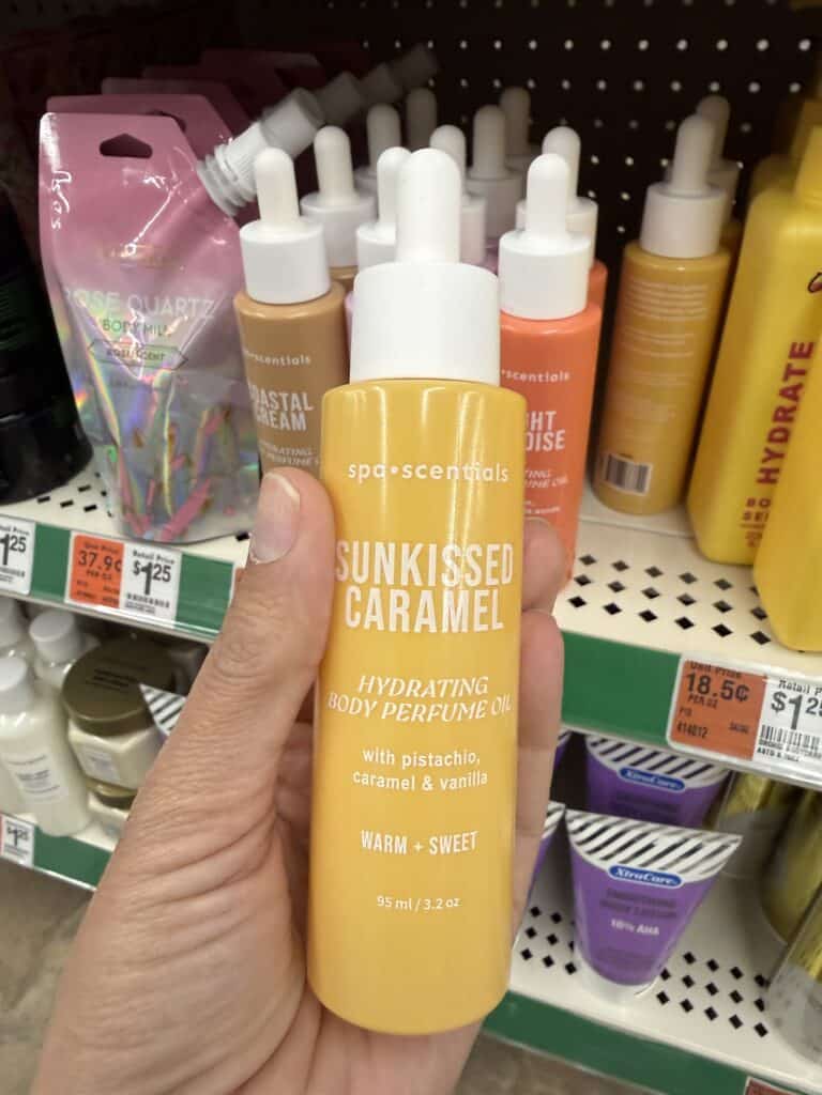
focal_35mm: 24
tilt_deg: -38.8
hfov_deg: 56.8
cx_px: 411
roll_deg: +3.6
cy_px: 548
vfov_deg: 71.6
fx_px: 760
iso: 200
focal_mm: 2.22
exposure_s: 1/60
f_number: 2.2
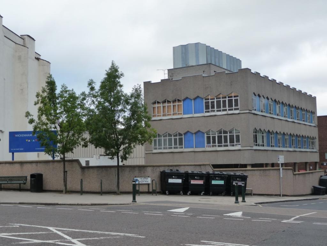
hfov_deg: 34.9
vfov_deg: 26.6
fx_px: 520
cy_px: 123
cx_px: 164
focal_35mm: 55
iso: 160
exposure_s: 1/125
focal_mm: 9.3
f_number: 4.3
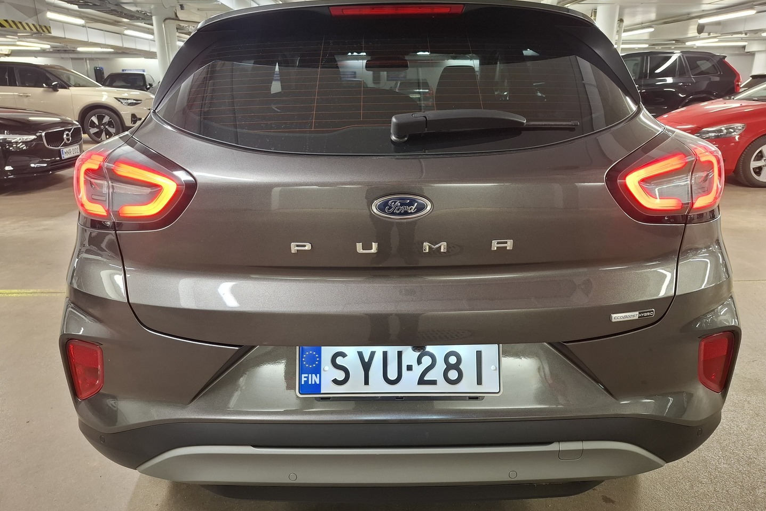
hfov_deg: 73.7
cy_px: 253
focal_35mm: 24
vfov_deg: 53.1
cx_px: 384
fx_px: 511
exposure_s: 1/50
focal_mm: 5.54
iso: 320
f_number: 1.8
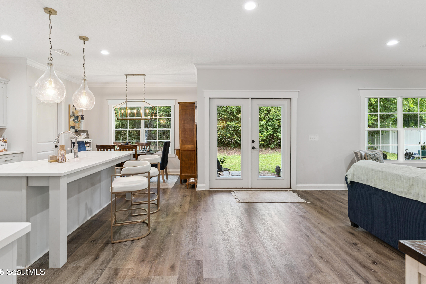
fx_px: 213
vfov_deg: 67.4
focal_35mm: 18
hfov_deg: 89.9
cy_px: 135
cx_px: 204
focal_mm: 17
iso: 250
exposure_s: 1/13
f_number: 8
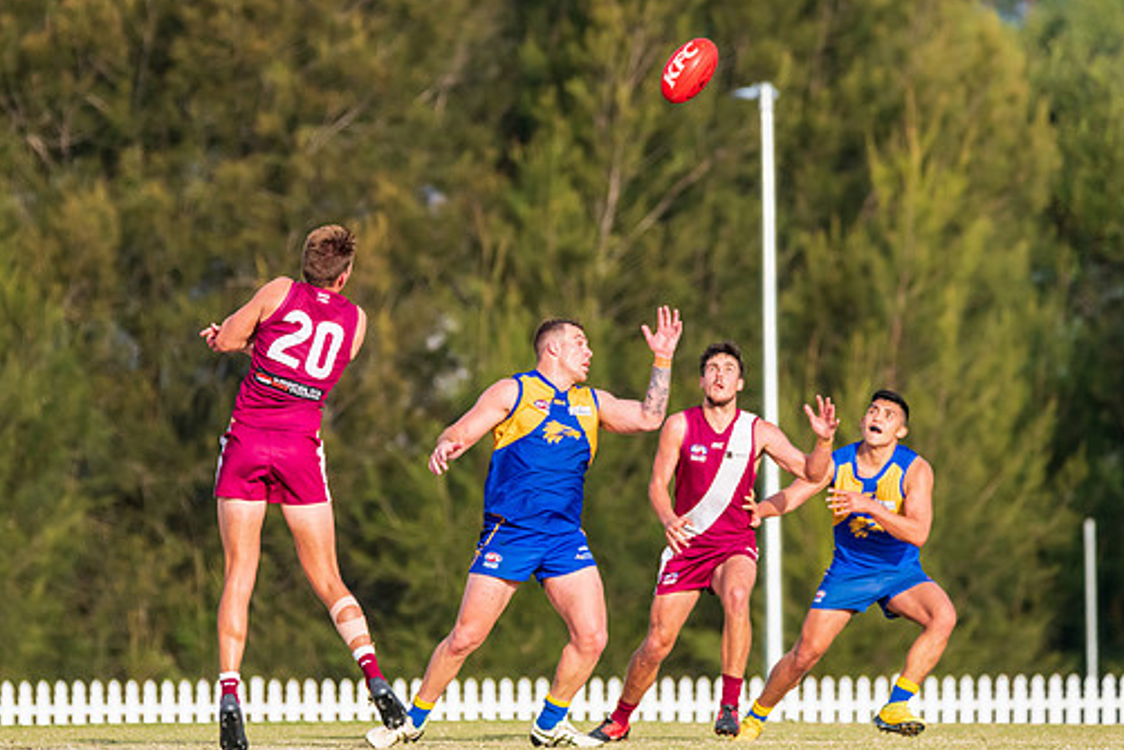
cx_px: 402
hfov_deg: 3.3
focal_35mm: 627
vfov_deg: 2.2
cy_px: 362
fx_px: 19575
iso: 800
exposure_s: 1/1600
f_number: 7.1
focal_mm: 420
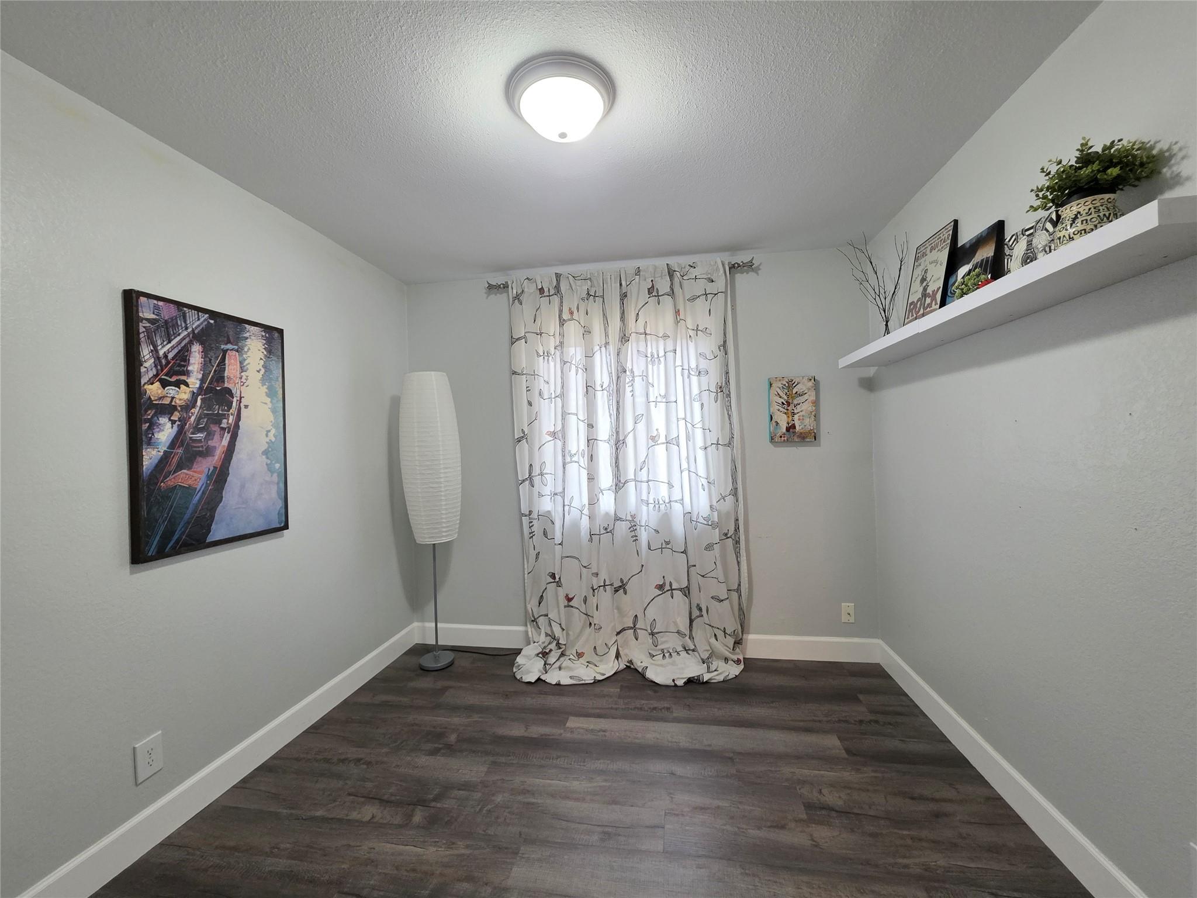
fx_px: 450
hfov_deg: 106.2
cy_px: 449
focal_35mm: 13
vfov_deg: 89.9
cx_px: 598
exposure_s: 1/60
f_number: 1.9
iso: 320
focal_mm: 2.2
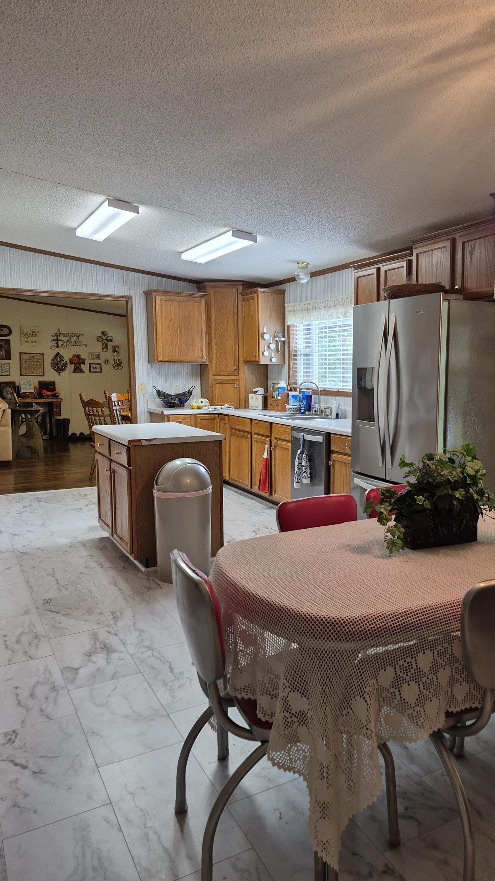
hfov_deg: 43.8
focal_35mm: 26
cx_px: 324
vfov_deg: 71.9
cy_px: 439
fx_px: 607
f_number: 1.8
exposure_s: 1/120
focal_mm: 5.4
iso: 160
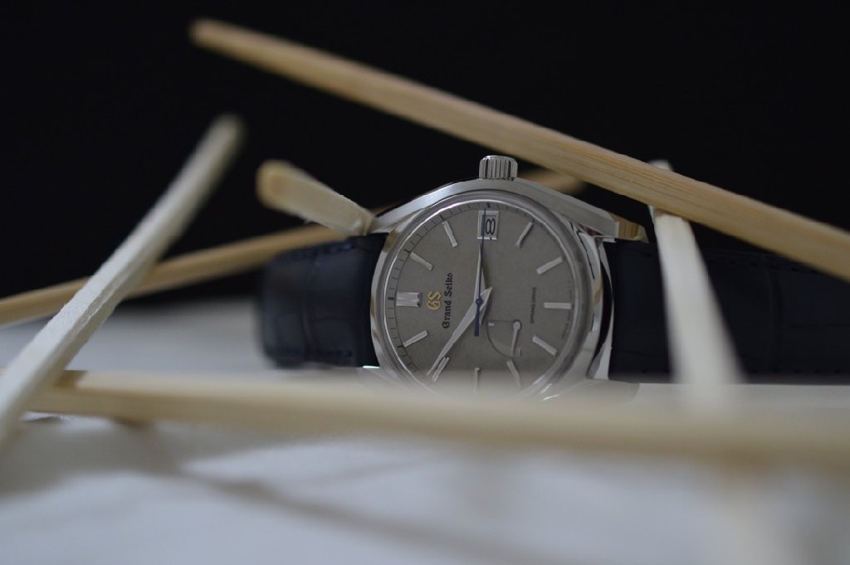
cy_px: 282
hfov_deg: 33.4
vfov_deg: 22.6
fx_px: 1415
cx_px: 425
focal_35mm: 60
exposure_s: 1/60
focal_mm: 40
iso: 640
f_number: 3
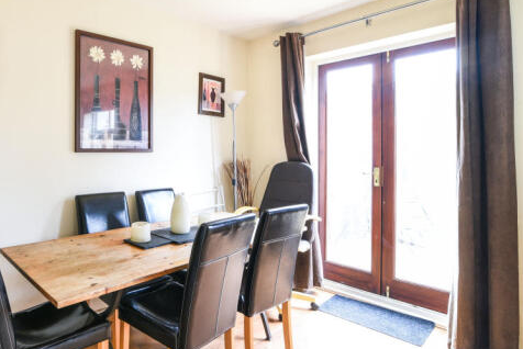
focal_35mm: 22
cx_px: 174
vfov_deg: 57.0
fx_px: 320
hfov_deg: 76.0
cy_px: 145
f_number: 8
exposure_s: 2.5
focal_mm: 16
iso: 160
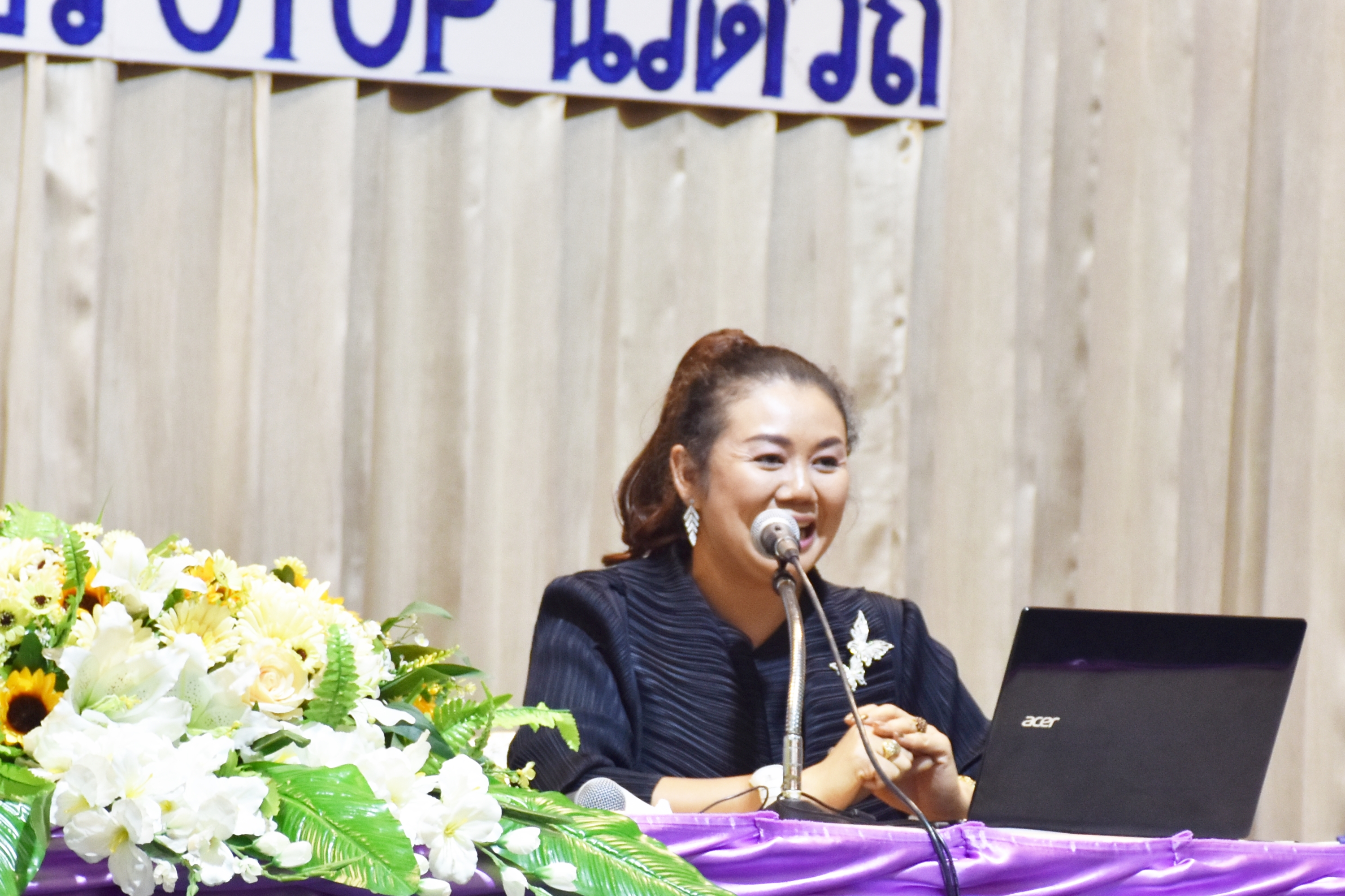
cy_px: 766
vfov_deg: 6.1
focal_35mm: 225
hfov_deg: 9.1
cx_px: 524
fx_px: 8406
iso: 400
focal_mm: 75
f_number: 5
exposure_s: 1/25
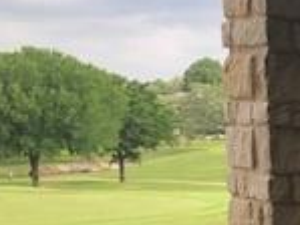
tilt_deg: -9.0
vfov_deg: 12.0
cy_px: 295
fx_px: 1041
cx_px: 576
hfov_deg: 14.1
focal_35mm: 120
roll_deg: -1.4
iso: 20
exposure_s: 1/428
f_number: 1.8
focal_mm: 3.99
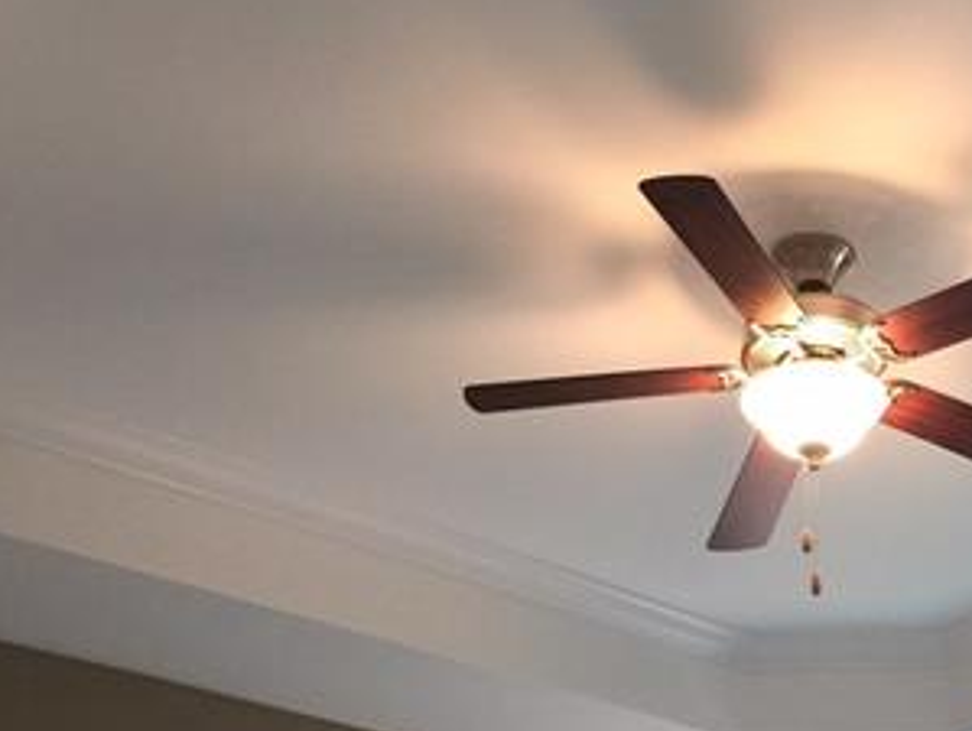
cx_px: 793
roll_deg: -0.4
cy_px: 377
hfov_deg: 30.3
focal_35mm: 62
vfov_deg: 23.7
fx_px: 1743
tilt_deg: +30.4
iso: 50
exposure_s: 1/15
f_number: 2.2
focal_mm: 4.15
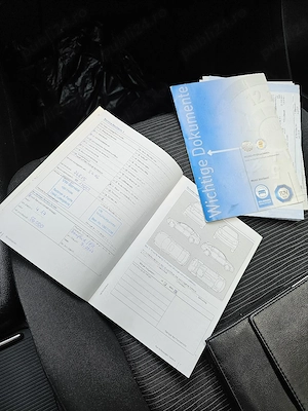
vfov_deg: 73.9
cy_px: 206
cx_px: 154
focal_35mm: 23
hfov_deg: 58.9
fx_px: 273
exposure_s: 1/120
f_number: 1.7
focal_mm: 6.3
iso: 25
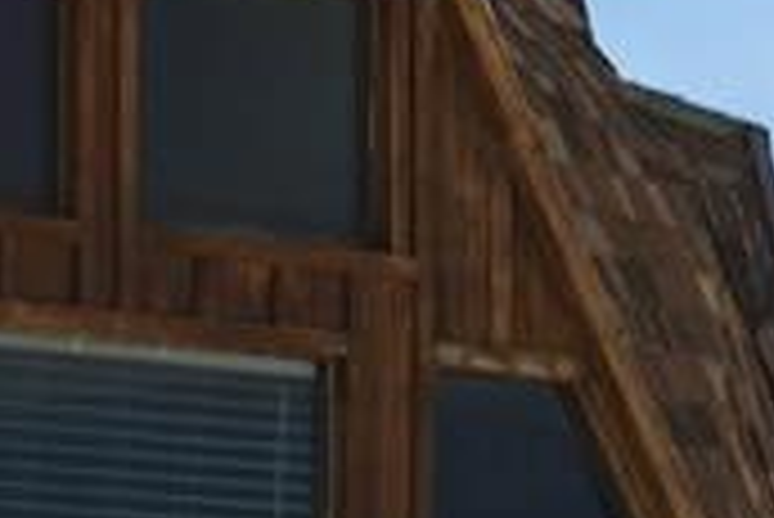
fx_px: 10888
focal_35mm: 506
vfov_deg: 2.7
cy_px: 822
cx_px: -986
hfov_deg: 4.0
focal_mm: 85
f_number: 1.6
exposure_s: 1/2000
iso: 100
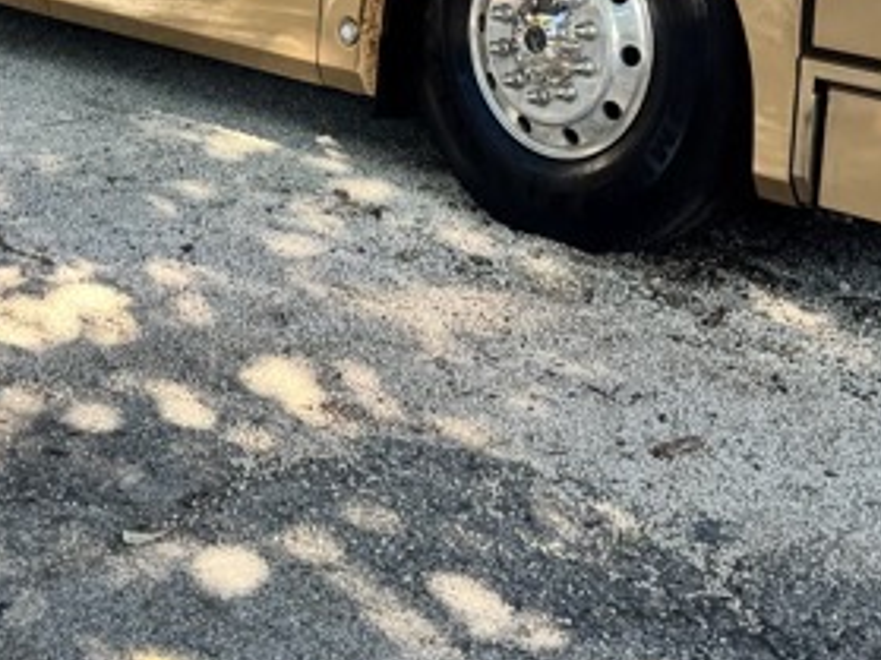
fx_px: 2239
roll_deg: -1.8
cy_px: -249
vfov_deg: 15.8
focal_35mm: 88
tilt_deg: -3.8
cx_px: 158
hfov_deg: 21.9
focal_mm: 6.76
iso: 80
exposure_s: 1/345
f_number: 1.78
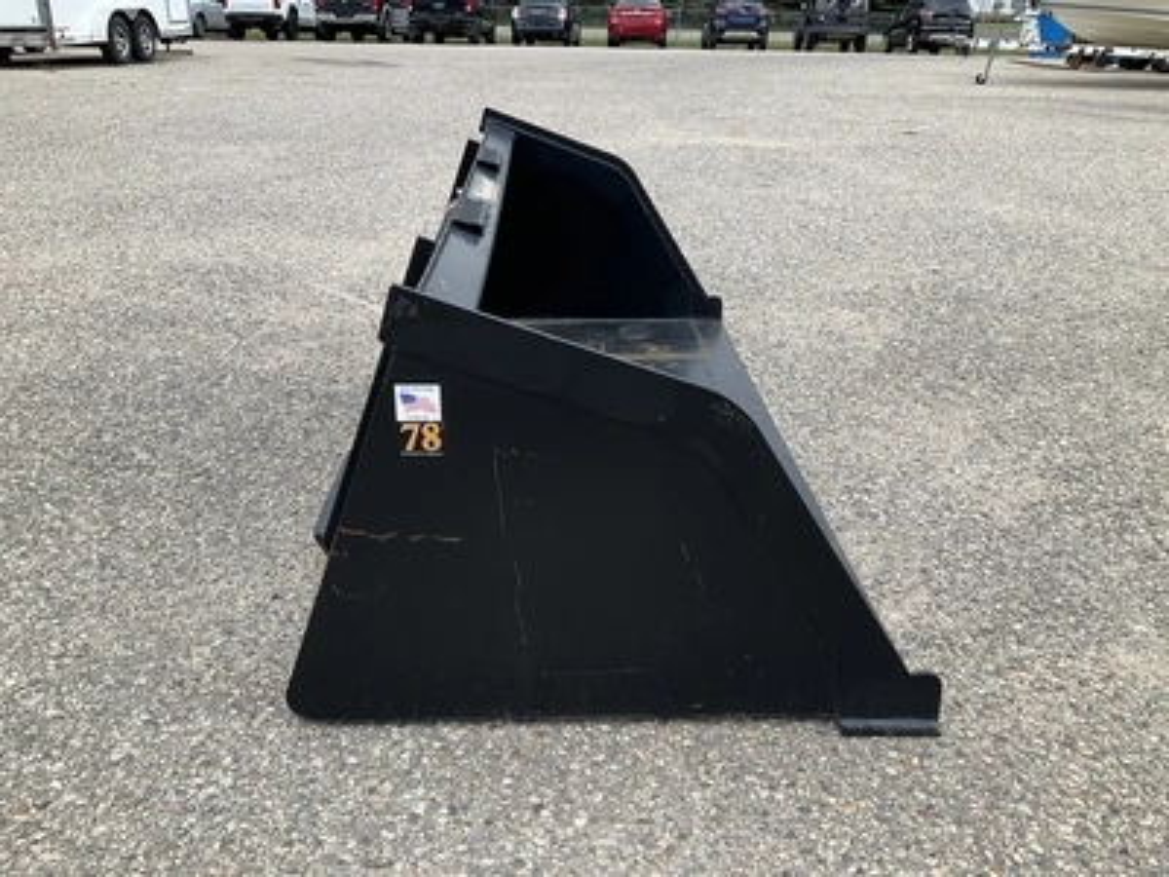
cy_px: 438
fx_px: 979
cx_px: 584
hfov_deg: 61.7
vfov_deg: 48.2
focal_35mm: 29
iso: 25
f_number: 1.8
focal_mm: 3
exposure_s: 1/540
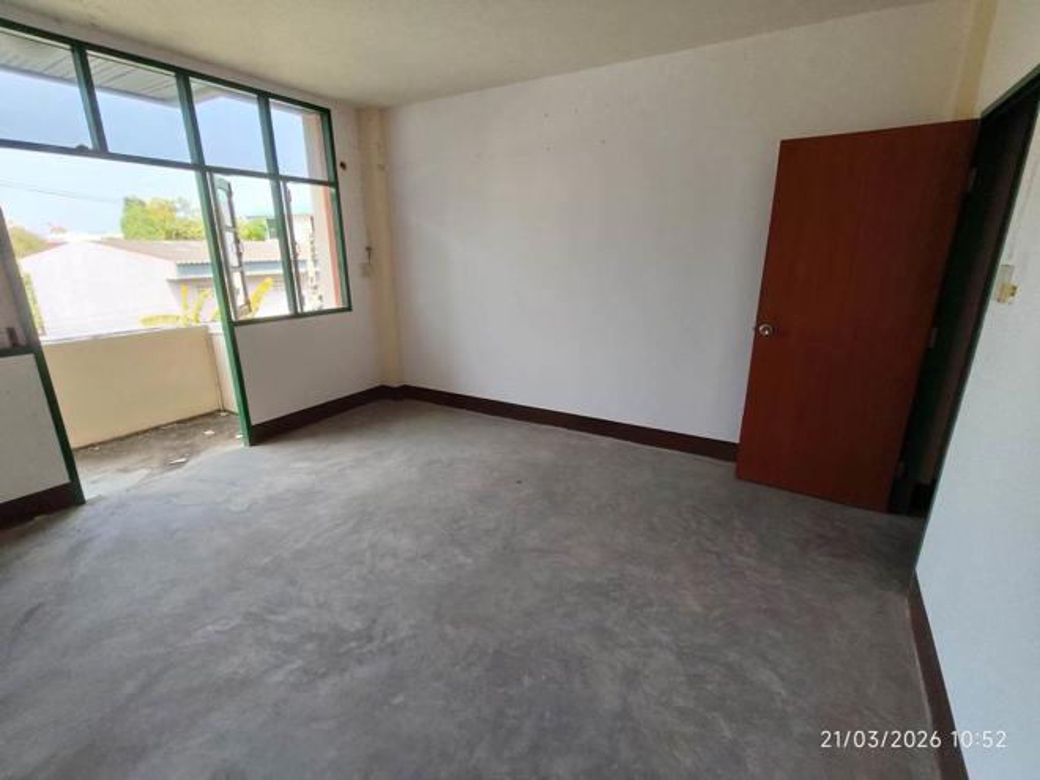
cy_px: 390
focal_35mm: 16
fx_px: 481
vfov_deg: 78.1
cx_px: 520
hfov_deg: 94.5
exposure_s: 1/112
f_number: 2.2
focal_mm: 1.67
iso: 50
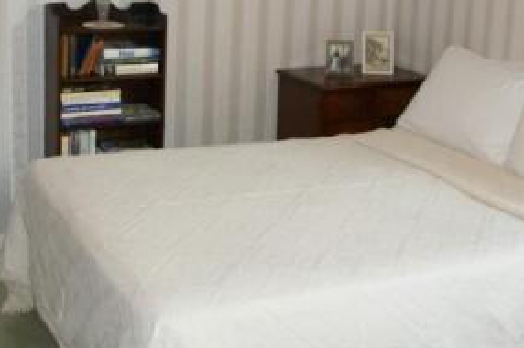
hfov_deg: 32.4
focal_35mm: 62
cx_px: 295
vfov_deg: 21.6
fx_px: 901
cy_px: 77
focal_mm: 18
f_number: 5.6
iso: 400
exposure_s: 1/60
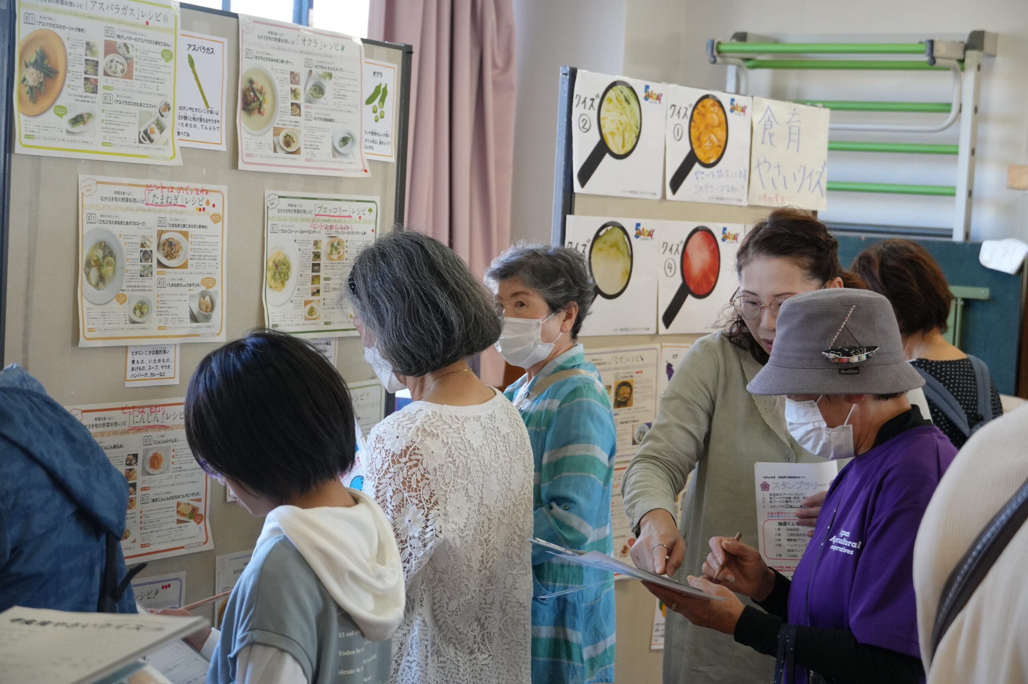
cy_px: 342
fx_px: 1841
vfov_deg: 21.1
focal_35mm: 64
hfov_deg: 31.2
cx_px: 514
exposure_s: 1/160
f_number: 5
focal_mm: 43
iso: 1600
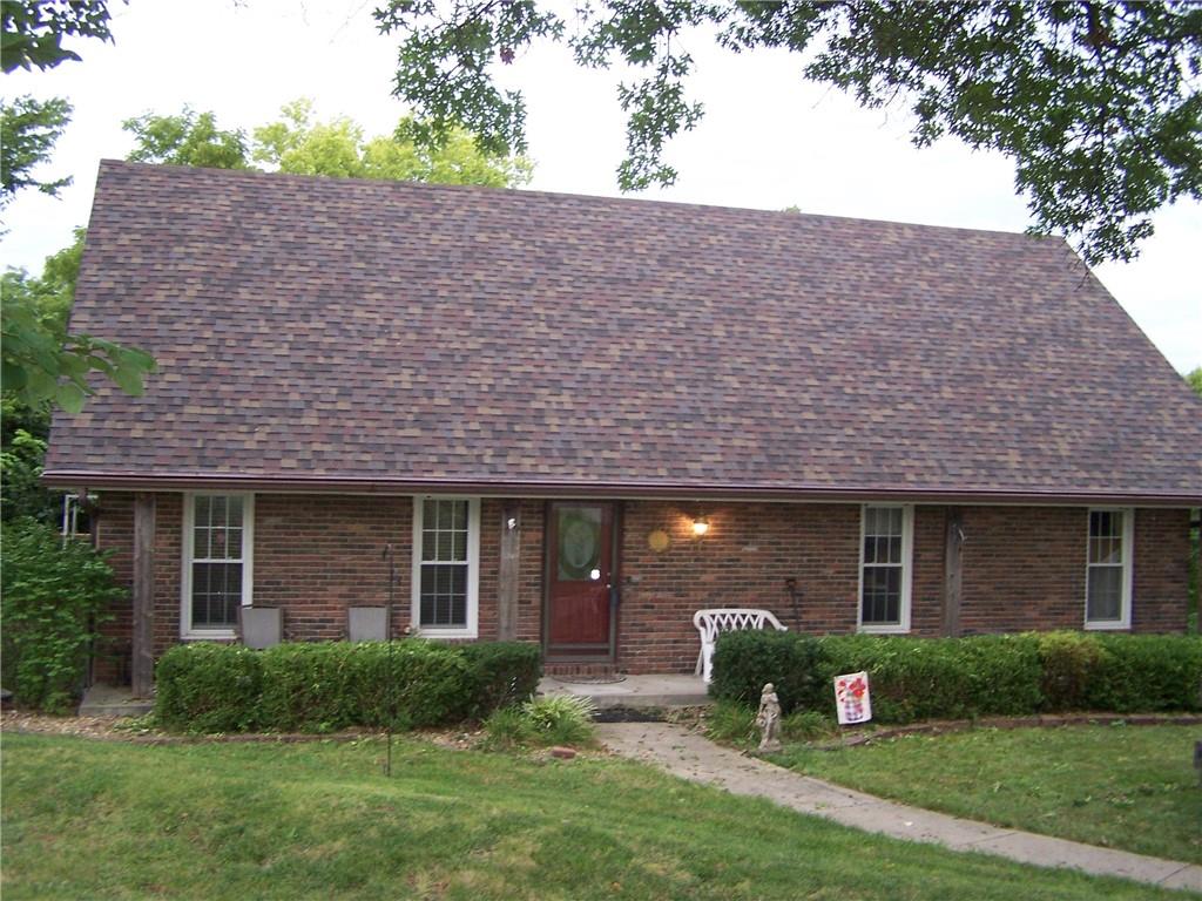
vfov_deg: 37.7
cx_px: 601
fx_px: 1320
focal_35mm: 38
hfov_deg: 49.0
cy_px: 450
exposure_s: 1/60
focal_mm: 6.3
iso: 140
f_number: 2.8
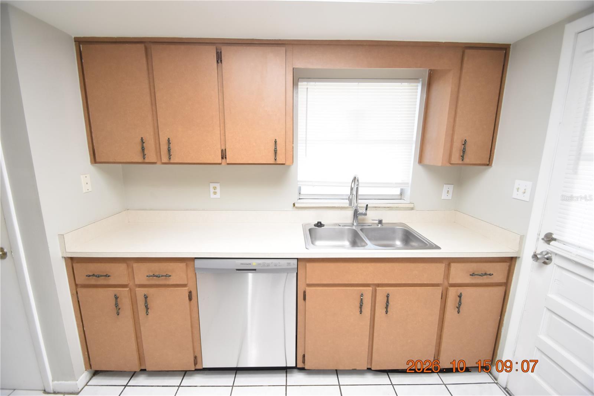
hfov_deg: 100.4
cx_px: 297
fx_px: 247
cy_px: 198
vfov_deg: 77.3
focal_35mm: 15
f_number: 3.5
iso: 900
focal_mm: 10
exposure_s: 1/60
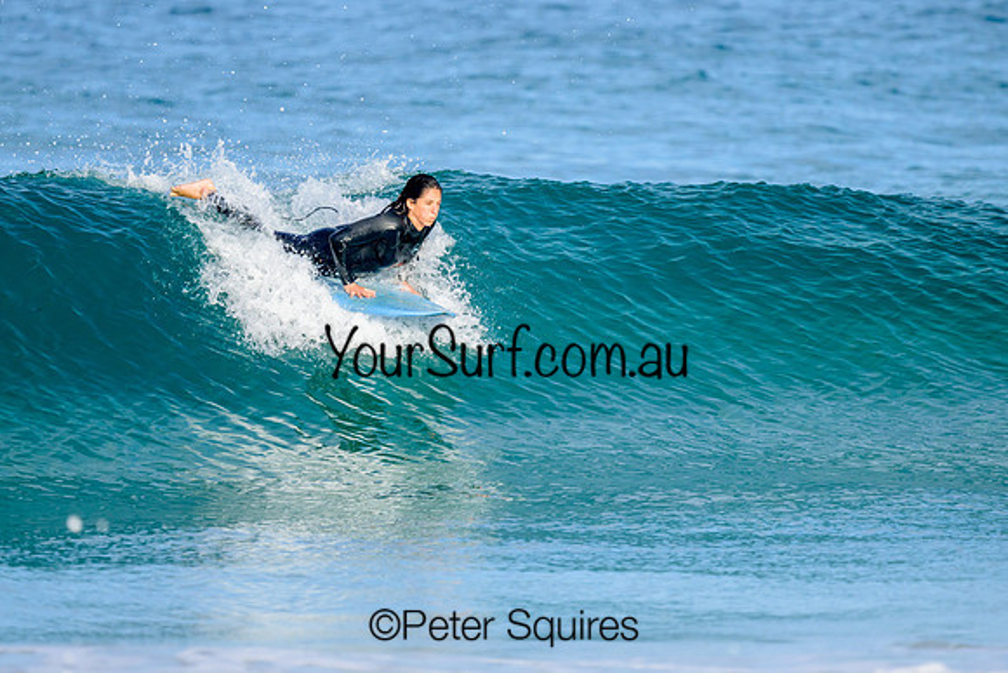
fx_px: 25406
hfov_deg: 2.3
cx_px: 436
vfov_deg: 1.5
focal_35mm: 907
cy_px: 301
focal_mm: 800
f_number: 6.3
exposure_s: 1/2000
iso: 500
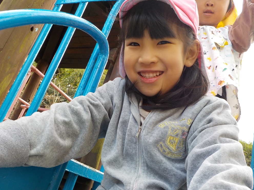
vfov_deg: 45.4
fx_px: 227
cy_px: 93
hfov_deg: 58.4
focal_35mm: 31
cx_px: 127
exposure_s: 1/80
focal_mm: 4.1
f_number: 3.3
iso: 125
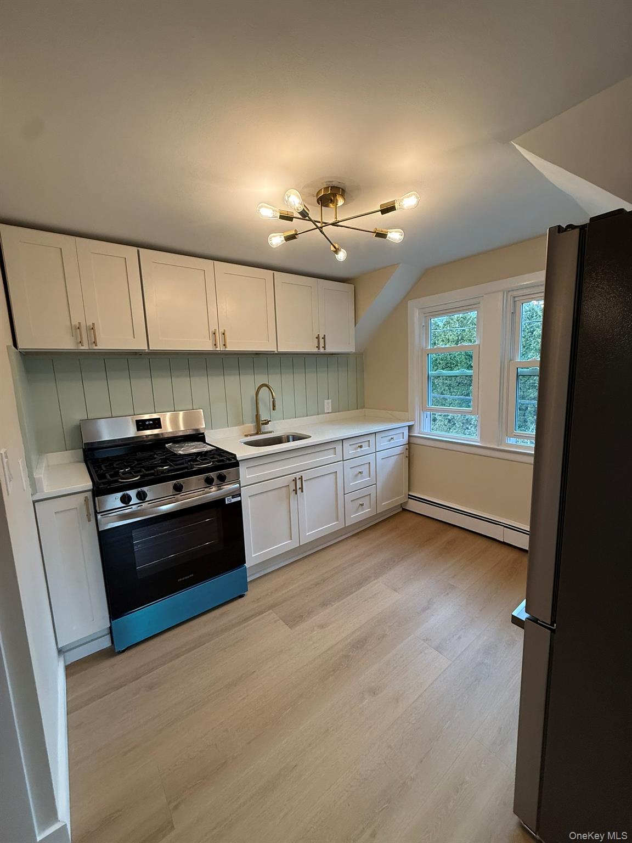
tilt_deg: -7.1
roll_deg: +2.1
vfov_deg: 102.1
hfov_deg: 85.7
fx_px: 341
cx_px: 316
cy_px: 422
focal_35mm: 14
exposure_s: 1/120
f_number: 2.2
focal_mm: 2.22
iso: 160
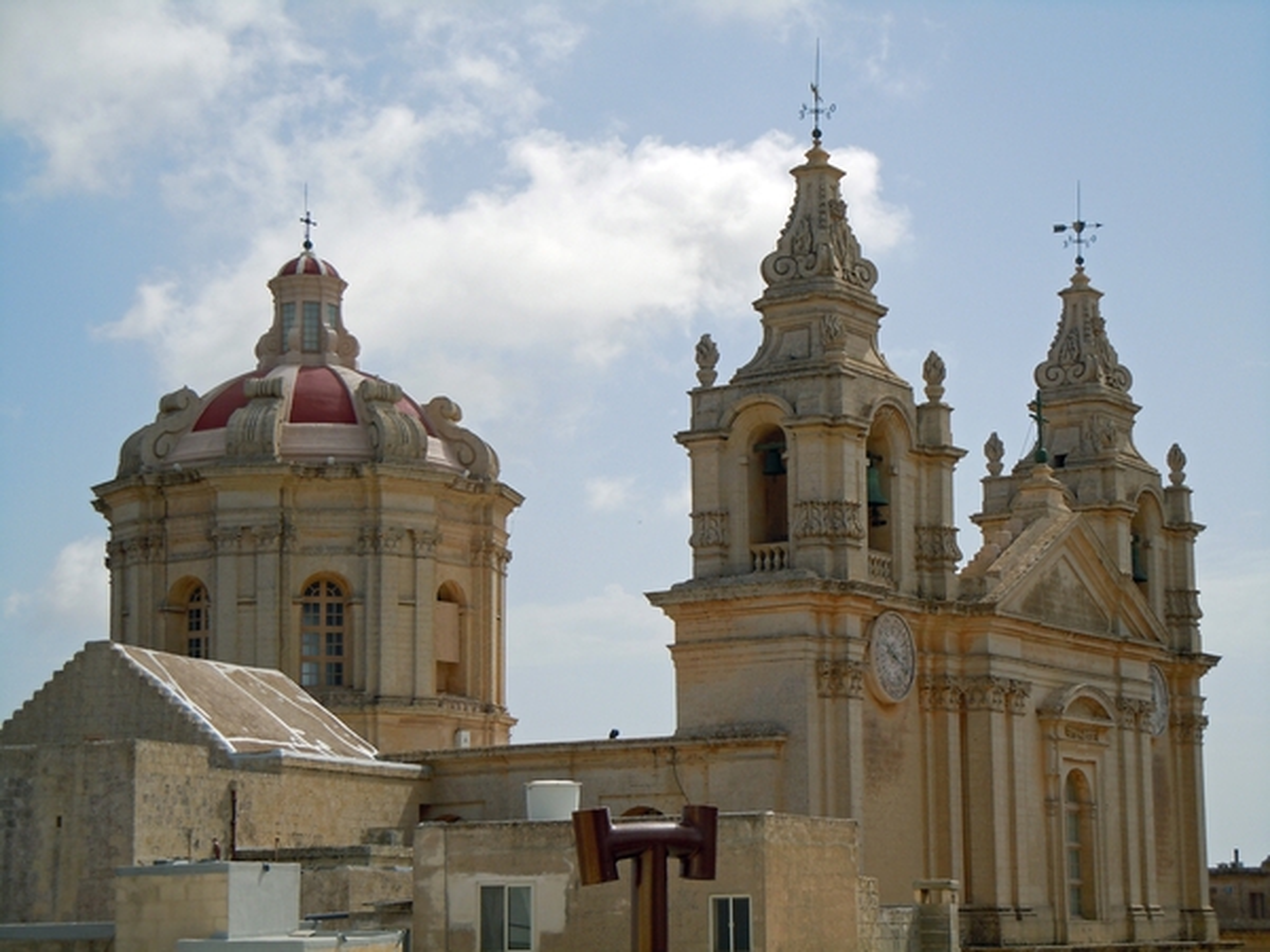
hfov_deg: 25.3
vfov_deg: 19.1
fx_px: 2825
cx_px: 635
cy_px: 476
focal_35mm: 77
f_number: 8.6
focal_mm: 13.9
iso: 100
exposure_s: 1/400
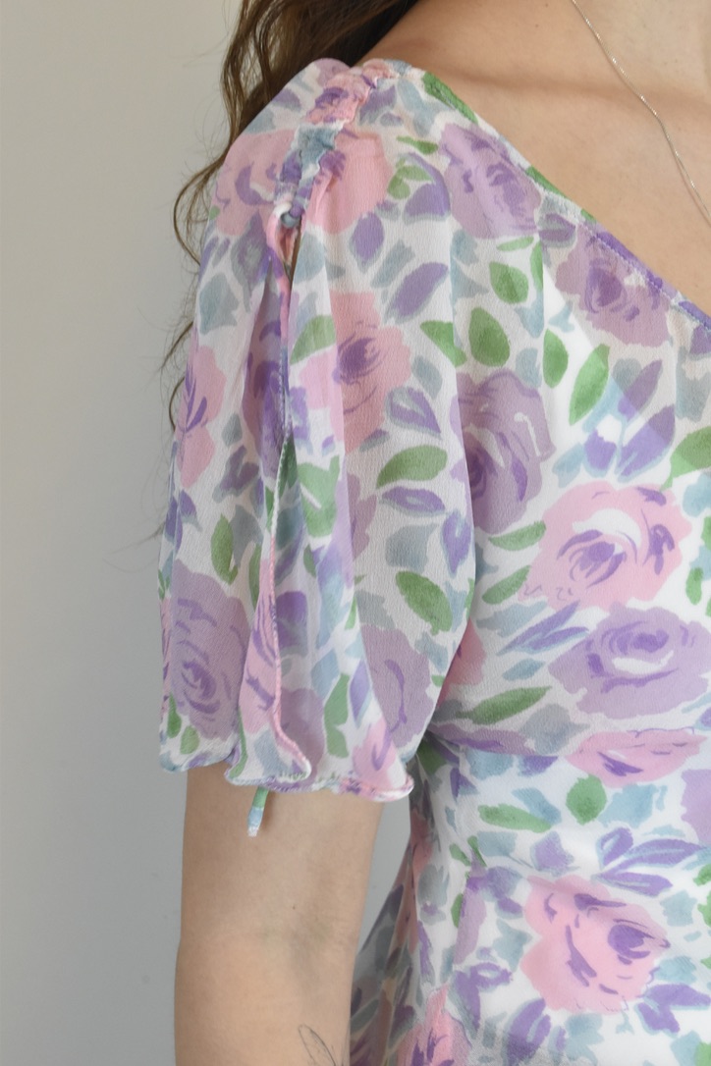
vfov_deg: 24.6
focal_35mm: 82
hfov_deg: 16.6
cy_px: 533
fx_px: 2444
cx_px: 356
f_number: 18
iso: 1600
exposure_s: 1/40
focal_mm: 55
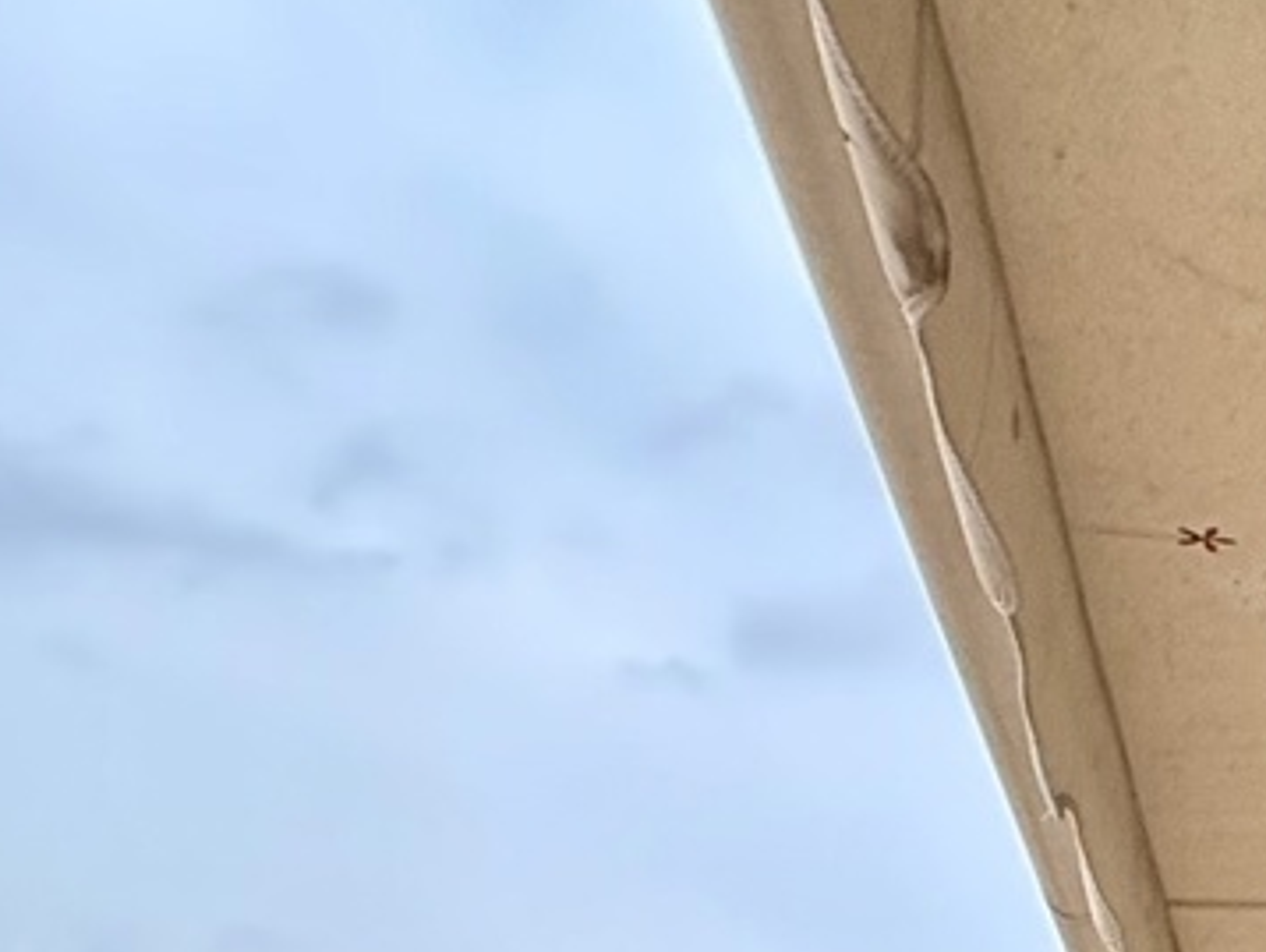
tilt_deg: -1.8
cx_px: 3073
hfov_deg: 14.9
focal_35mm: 75
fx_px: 2745
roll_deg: -0.7
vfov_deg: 15.1
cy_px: 2010
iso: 50
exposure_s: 1/167
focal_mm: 2.22
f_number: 2.2
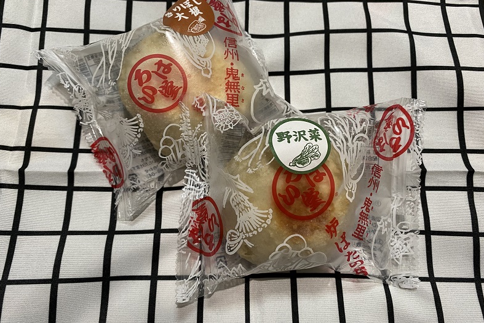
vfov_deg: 46.4
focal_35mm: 28
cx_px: 241
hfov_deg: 65.5
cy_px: 147
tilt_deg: -76.7
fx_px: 376
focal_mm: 4.25
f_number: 1.8
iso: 160
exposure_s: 1/41
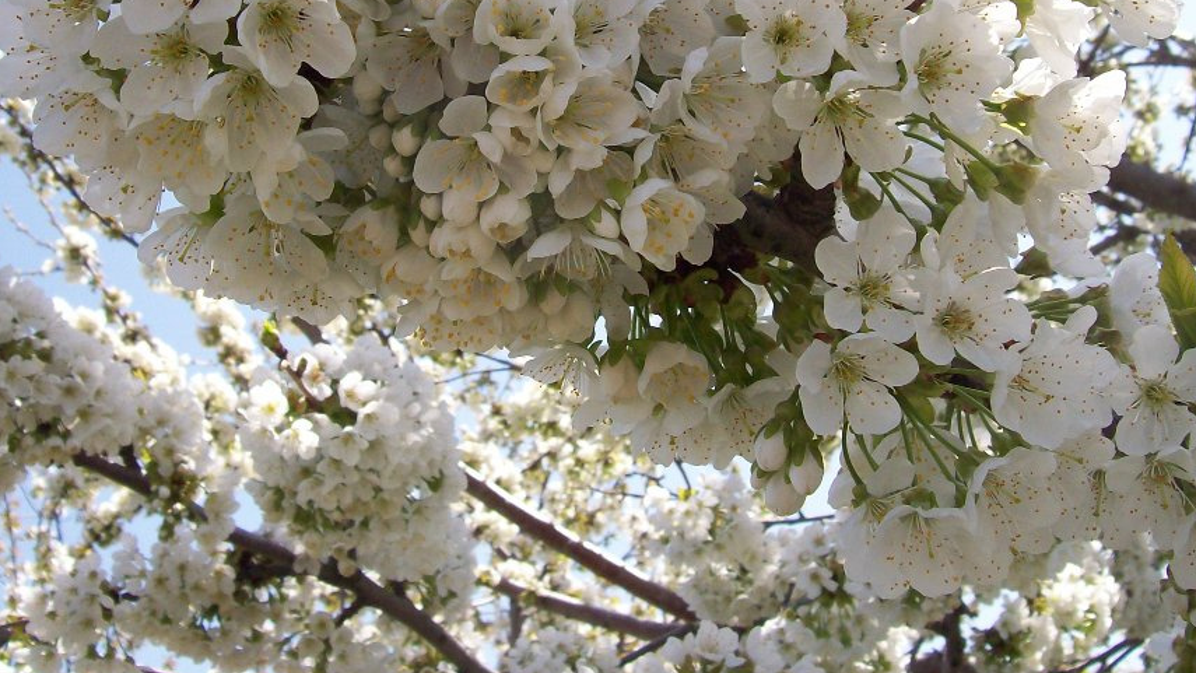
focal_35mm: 47
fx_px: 1491
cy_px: 150
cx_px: 537
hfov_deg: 43.7
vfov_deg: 25.1
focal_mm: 6
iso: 80
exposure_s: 1/346
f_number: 4.8
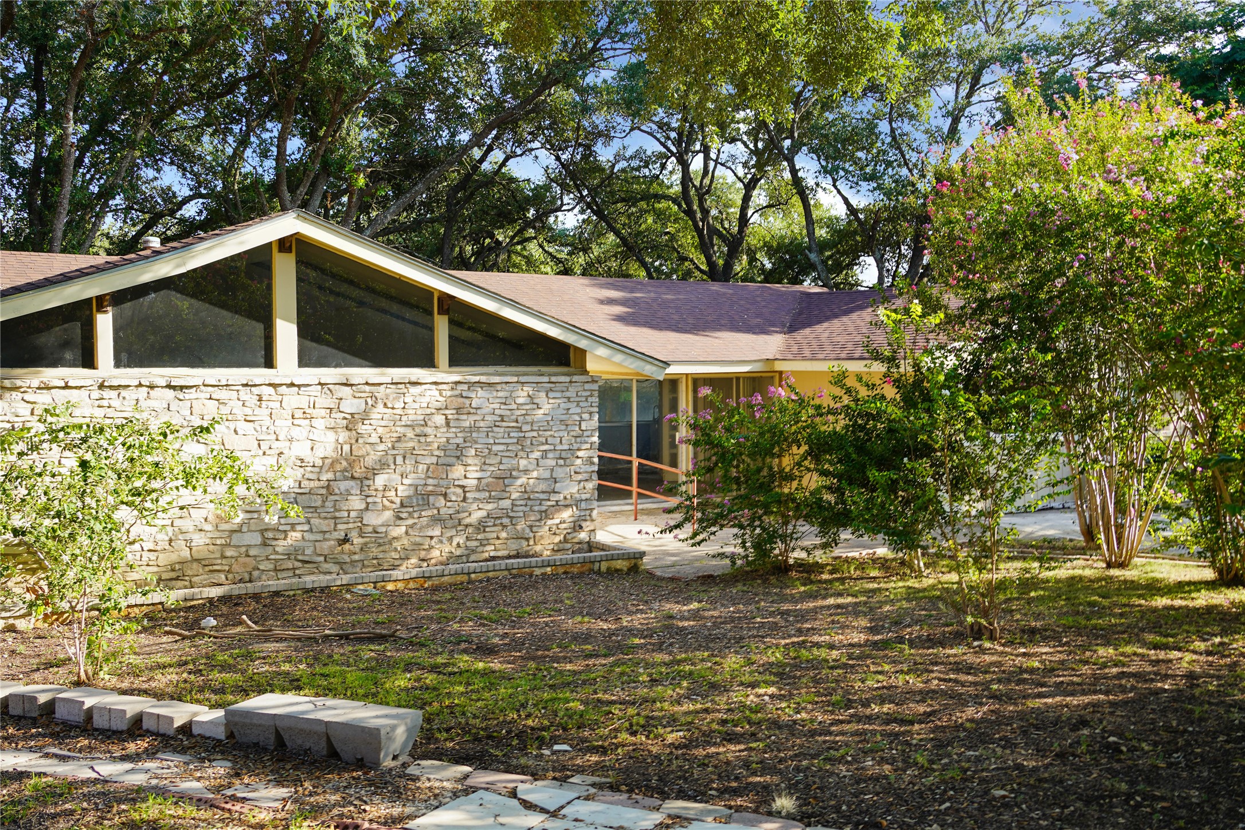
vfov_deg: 37.9
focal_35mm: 35
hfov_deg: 54.4
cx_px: 622
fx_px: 1210
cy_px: 415
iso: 100
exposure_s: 1/80
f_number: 5.6
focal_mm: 35
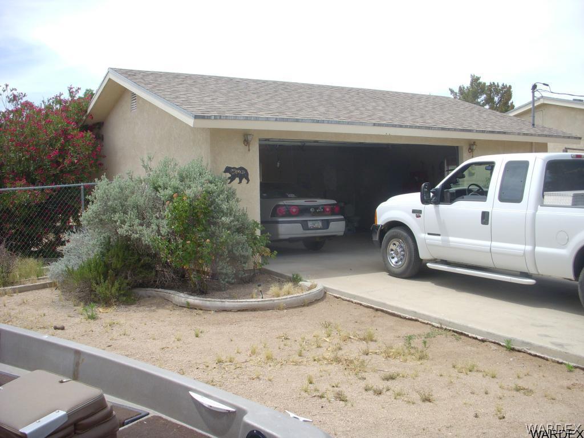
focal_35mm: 38
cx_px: 292
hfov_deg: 49.0
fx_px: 641
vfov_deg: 37.7
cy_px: 219
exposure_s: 1/500
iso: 100
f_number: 3.3
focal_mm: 6.3
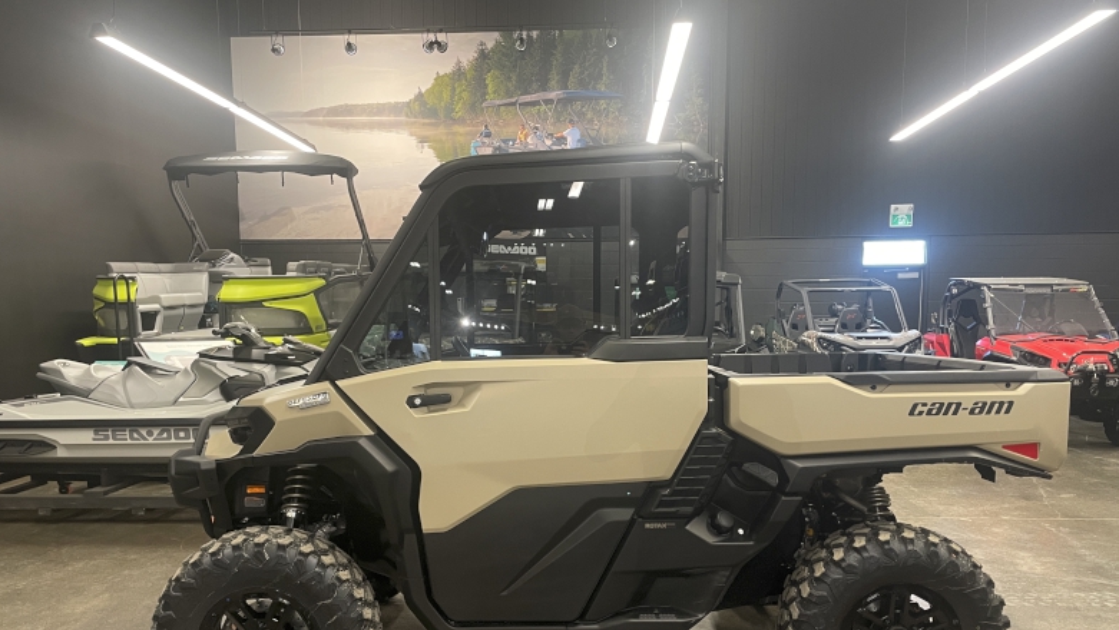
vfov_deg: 39.9
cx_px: 554
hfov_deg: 66.0
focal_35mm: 29
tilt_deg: -5.1
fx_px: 861
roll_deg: +0.3
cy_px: 404
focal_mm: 4.2
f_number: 1.6
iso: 200
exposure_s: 1/60
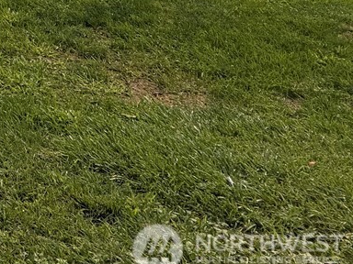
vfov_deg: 12.9
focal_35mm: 100
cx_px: -364
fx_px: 1020
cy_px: -264
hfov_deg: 15.5
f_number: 1.78
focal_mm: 6.76
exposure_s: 1/8130
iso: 80
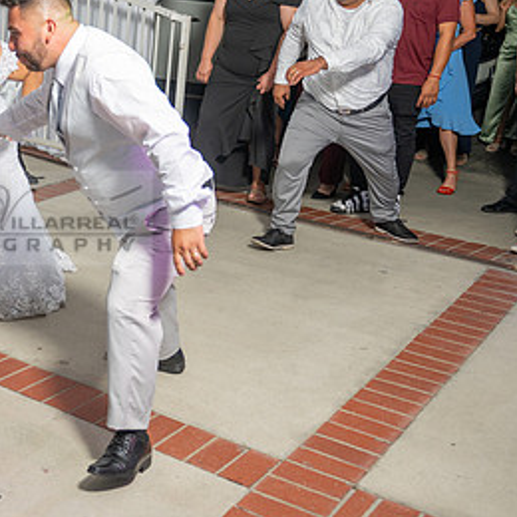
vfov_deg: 31.0
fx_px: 929
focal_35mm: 55
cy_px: 218
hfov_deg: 28.9
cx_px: -16
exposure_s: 1/125
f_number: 3.5
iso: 250
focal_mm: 29
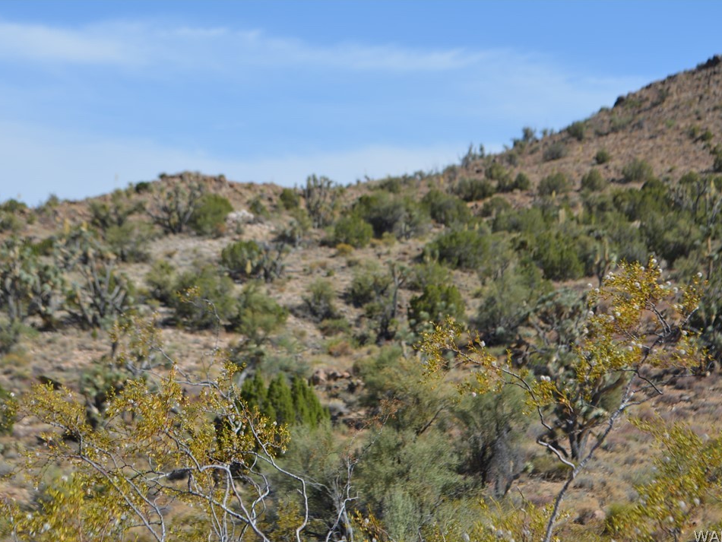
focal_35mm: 91
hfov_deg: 21.6
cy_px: 274
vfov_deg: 16.3
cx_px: 356
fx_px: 1889
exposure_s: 1/250
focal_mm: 55
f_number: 8
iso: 100
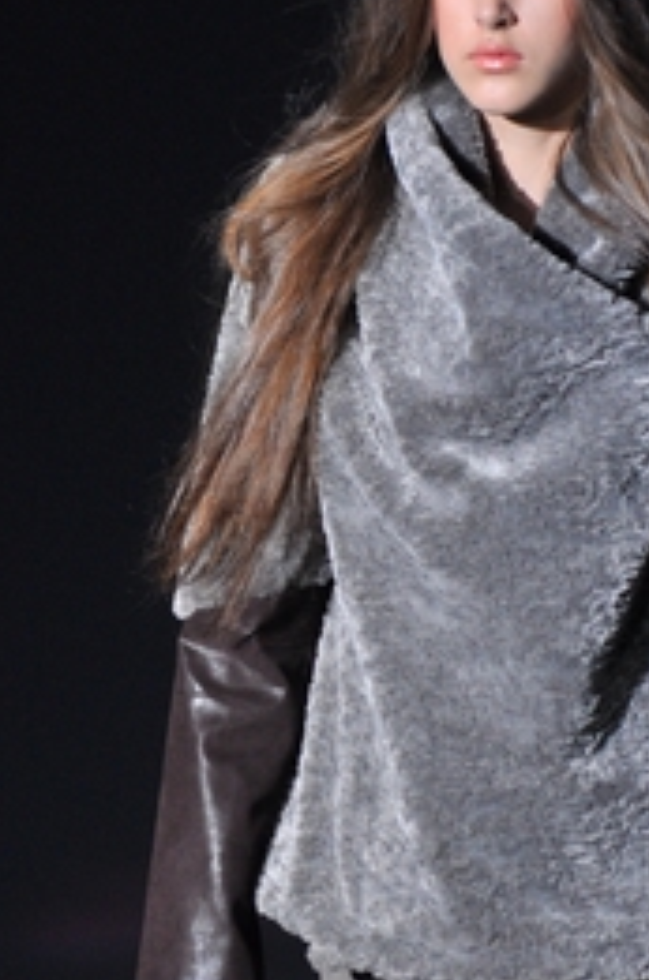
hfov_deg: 2.3
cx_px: 471
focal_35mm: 598
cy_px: 593
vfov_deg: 3.5
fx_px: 16234
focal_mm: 200
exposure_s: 1/250
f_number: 4
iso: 800
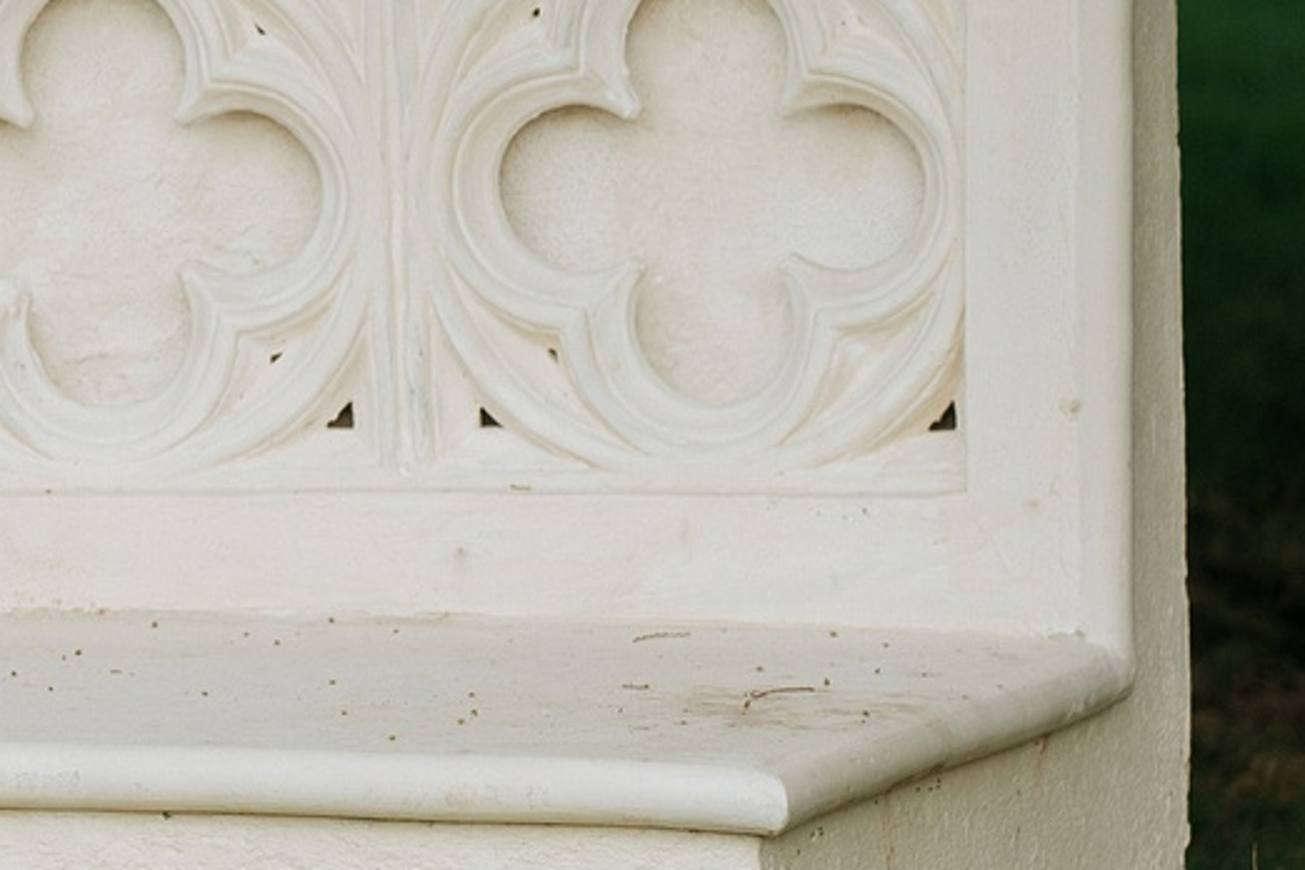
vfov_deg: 3.3
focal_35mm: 417
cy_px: -121
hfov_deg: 4.8
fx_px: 15115
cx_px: -1635
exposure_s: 1/500
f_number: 2.8
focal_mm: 85
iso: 160
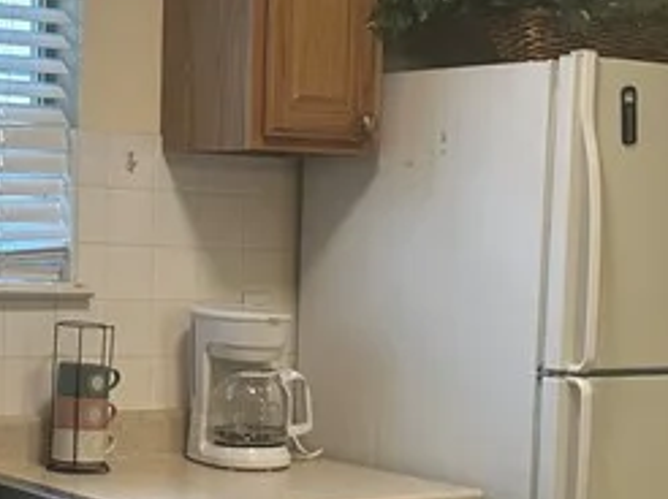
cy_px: 423
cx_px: 236
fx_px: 1928
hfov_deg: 19.6
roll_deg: -2.1
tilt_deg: -5.8
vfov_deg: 14.7
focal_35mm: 100
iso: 160
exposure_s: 1/120
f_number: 1.78
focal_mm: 6.86
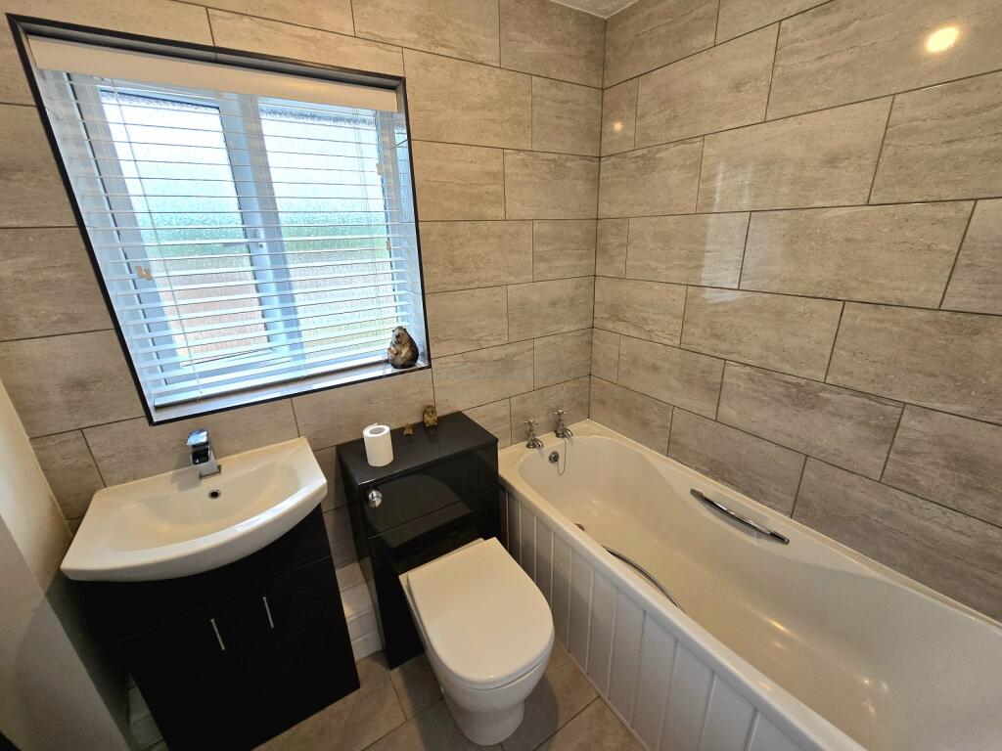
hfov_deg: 106.2
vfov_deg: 89.9
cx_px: 501
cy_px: 376
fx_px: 376
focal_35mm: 13
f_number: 2.2
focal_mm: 2.2
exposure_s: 1/100
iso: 64
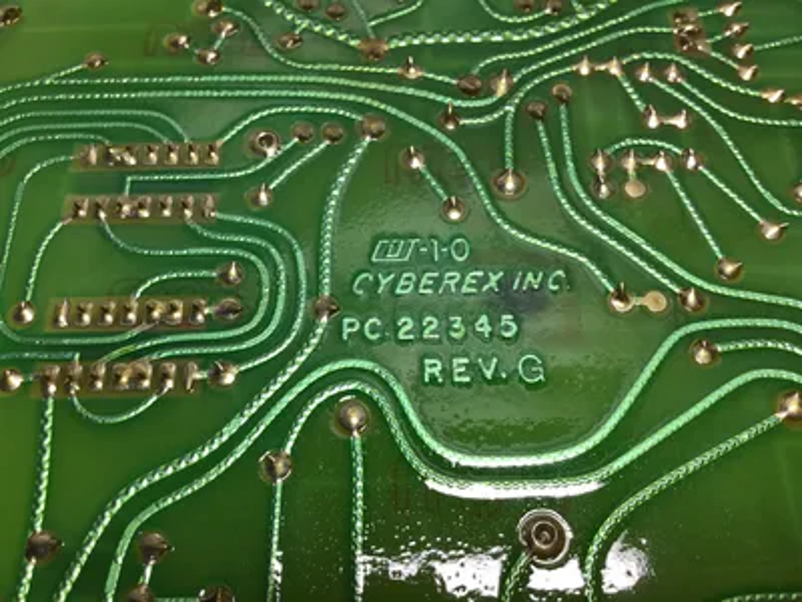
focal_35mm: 31
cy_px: 301
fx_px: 718
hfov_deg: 58.4
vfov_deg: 45.4
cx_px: 401
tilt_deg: -60.3
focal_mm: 3.3
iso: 25
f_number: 2.4
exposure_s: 1/120
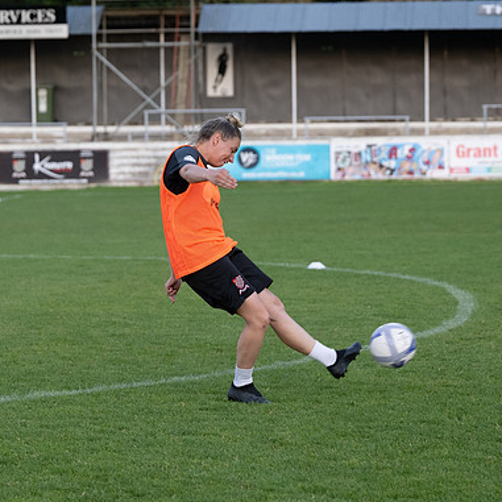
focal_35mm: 155
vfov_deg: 11.3
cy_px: 252
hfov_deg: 11.3
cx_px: 202
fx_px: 2543
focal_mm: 80
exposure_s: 1/800
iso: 1000
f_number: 3.2
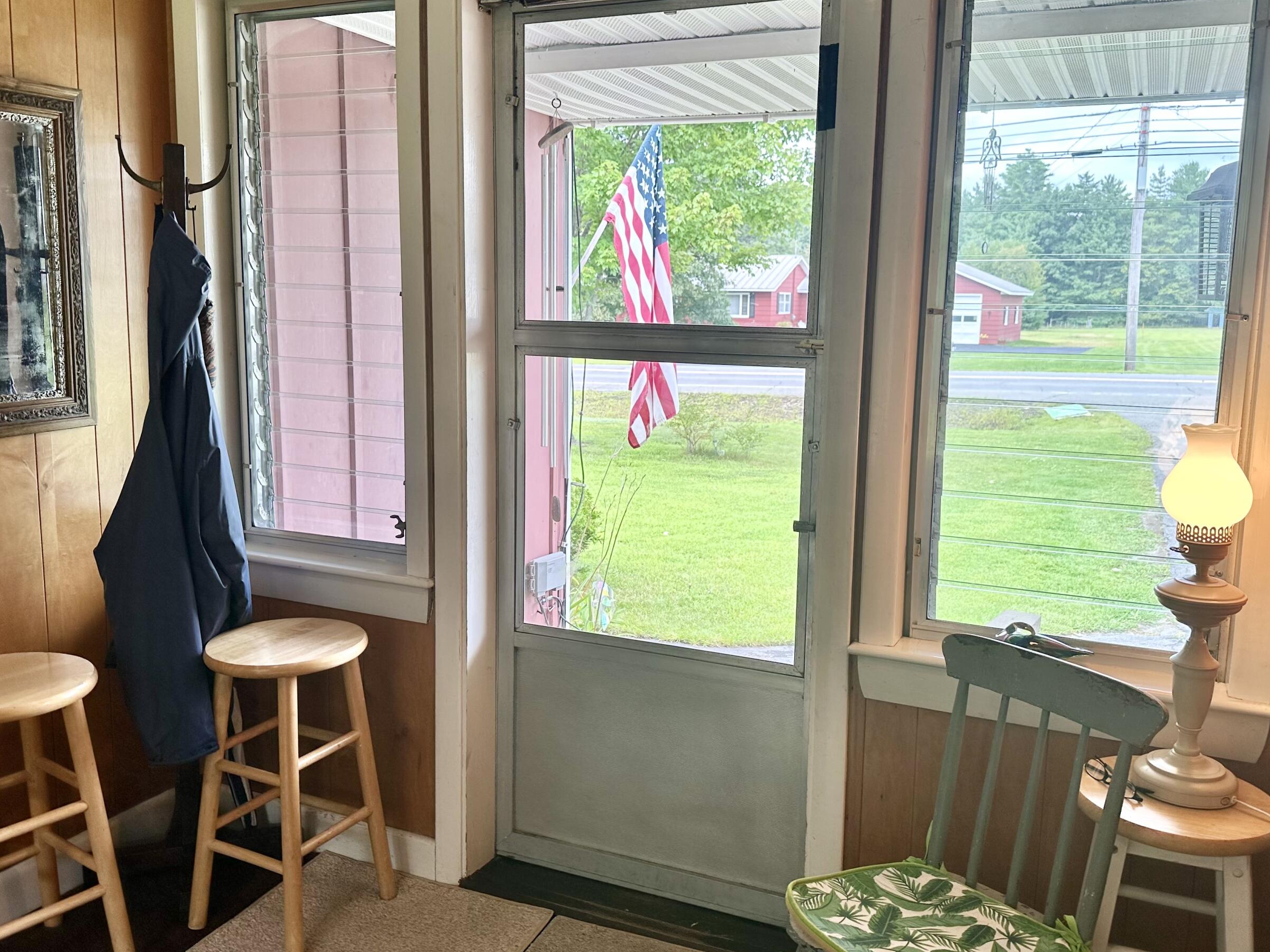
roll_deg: -1.2
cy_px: 459
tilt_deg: -8.4
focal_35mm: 30
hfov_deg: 59.9
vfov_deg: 46.8
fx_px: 1101
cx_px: 658
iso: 80
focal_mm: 6.86
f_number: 1.78
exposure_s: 1/326
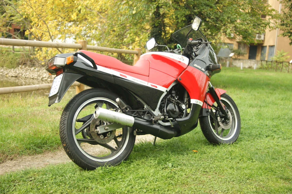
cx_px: 146
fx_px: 341
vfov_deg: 31.9
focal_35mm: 42
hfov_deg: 46.4
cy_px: 97
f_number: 3.5
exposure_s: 1/800
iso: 400
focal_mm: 28
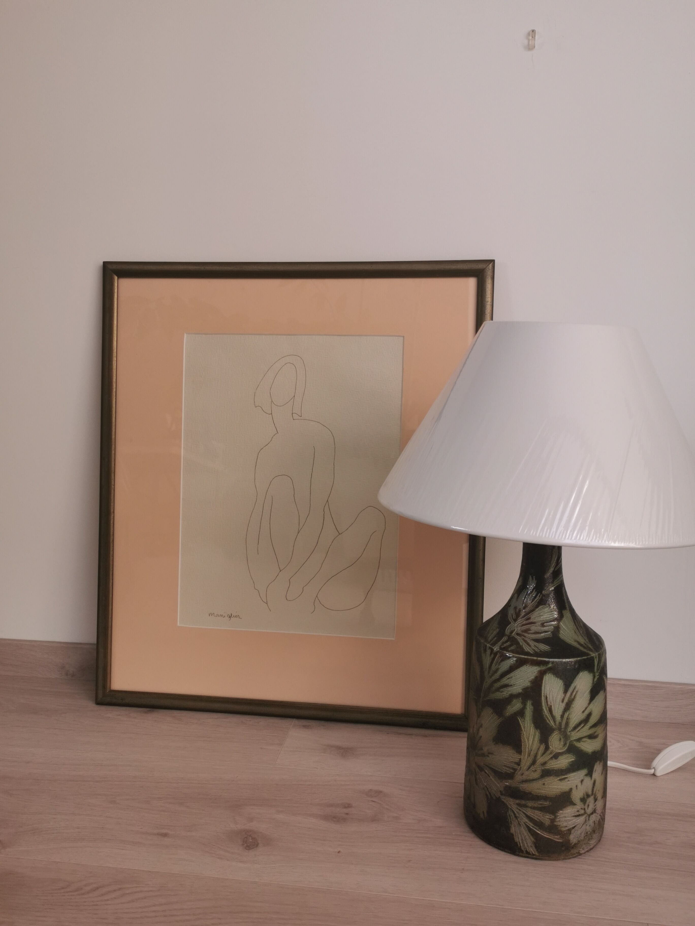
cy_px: 463
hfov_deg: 45.4
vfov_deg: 58.4
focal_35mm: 31
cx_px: 348
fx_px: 830
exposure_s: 1/195
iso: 50
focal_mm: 5.58
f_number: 1.8
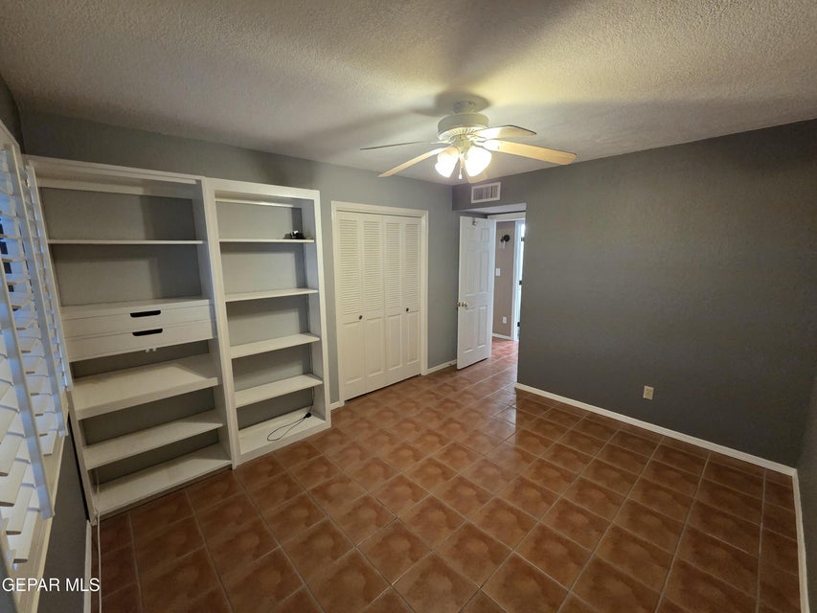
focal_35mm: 13
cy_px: 306
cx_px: 408
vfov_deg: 89.9
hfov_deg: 106.2
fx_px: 307
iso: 800
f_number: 2.2
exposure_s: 1/60
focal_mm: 2.2
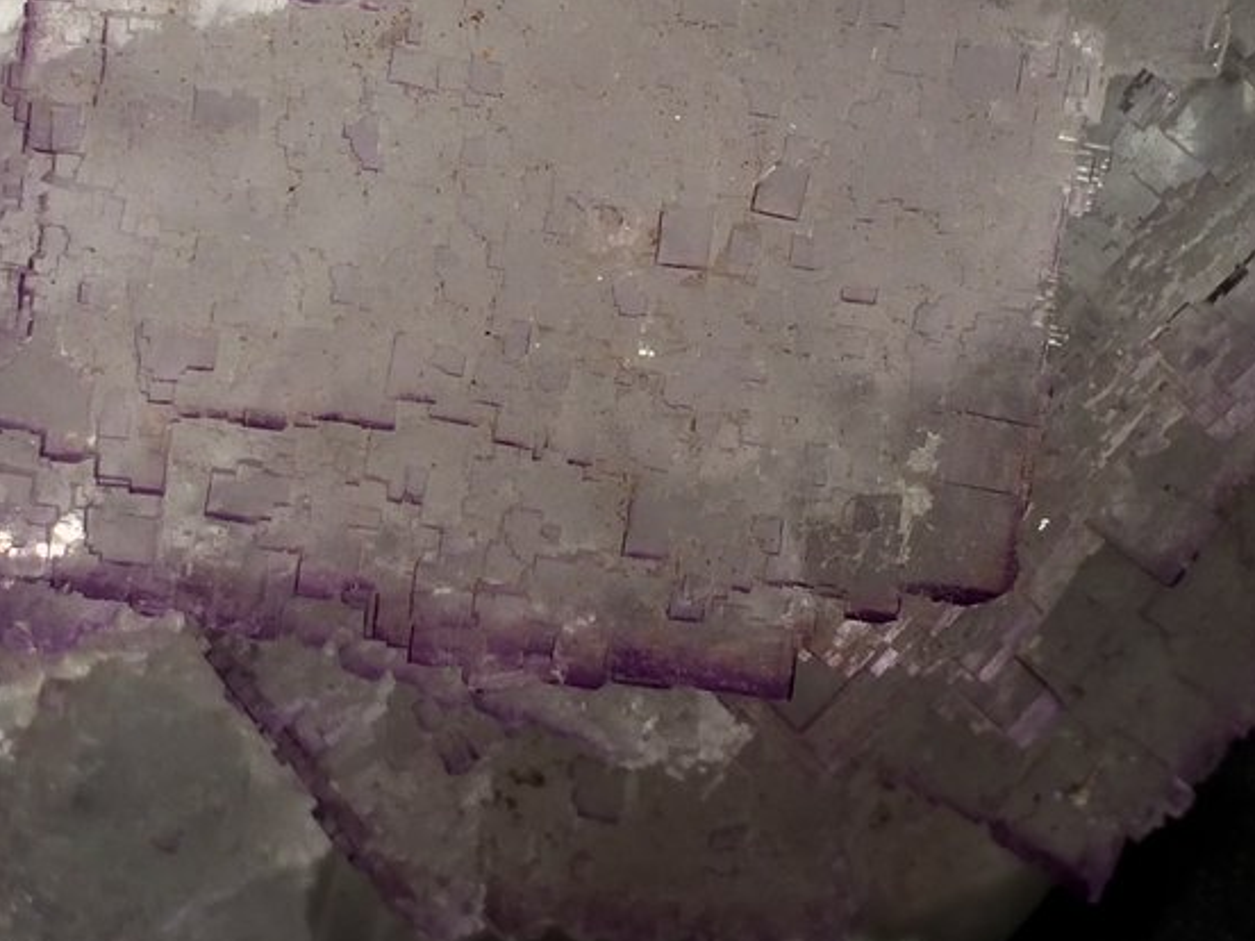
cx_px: 614
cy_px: 393
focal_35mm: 84
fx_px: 3045
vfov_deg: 17.6
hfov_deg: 23.3
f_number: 2.2
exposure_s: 1/233
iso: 32
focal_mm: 4.15
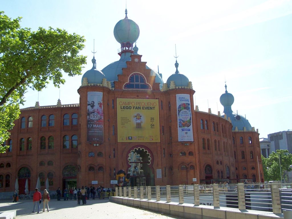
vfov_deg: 33.6
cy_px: 110
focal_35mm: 43
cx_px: 146
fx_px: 363
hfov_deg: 43.9
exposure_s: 1/1000
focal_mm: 7.1
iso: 80
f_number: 2.9
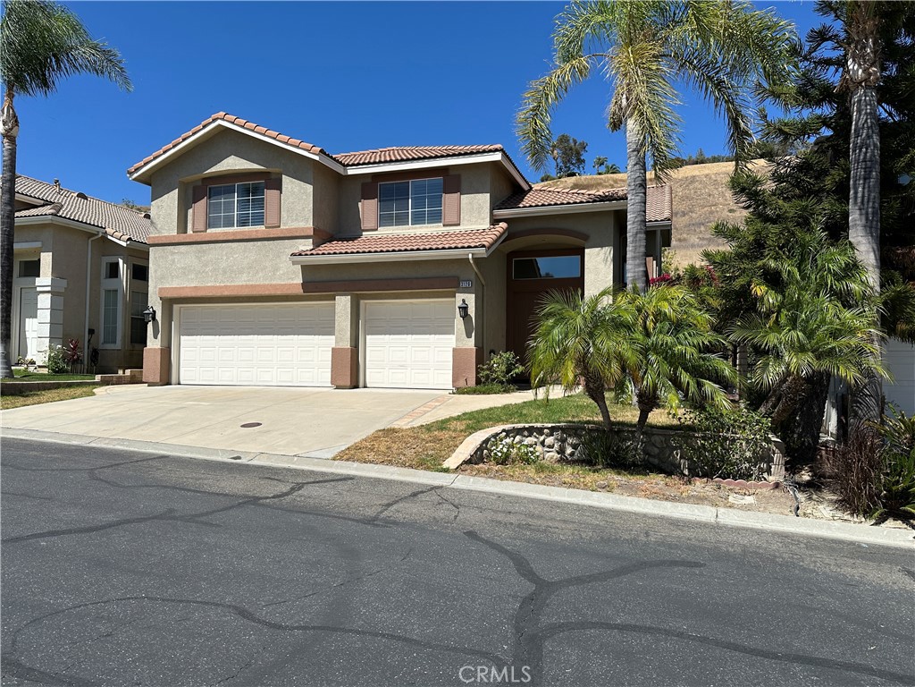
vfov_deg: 56.8
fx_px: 634
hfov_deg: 71.6
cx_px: 458
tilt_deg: +1.9
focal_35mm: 24
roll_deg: -0.9
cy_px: 344
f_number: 1.78
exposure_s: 1/5525
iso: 80
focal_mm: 6.86
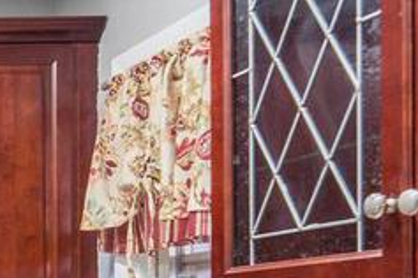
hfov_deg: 18.0
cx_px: -374
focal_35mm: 85
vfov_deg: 15.6
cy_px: 308
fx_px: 987
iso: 400
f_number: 8
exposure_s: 1/5
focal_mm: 14
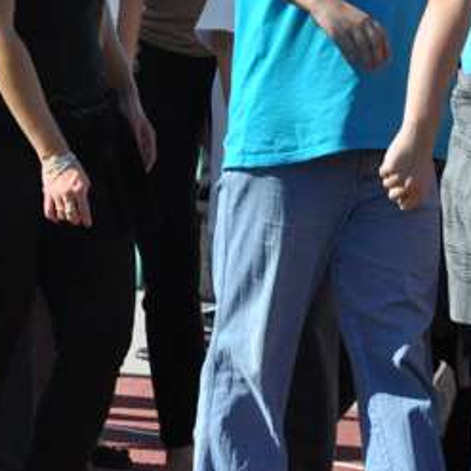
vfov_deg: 3.2
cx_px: 189
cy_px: 34
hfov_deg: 3.2
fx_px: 8540
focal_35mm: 555
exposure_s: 1/2000
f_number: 5.6
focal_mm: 105
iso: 500
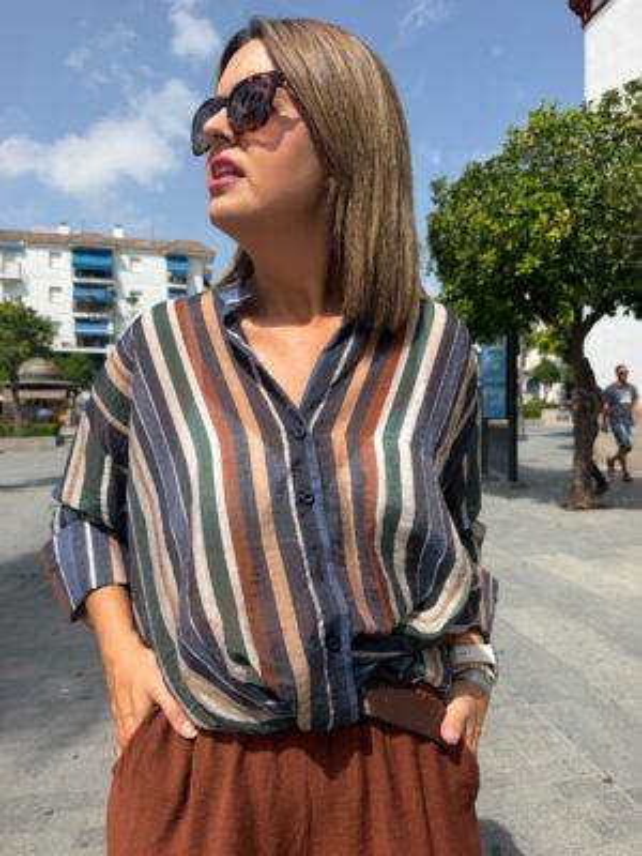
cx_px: 321
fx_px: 593
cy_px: 428
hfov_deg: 56.8
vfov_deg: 71.6
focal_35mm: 24
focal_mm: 6.76
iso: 80
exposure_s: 1/4975
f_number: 1.78
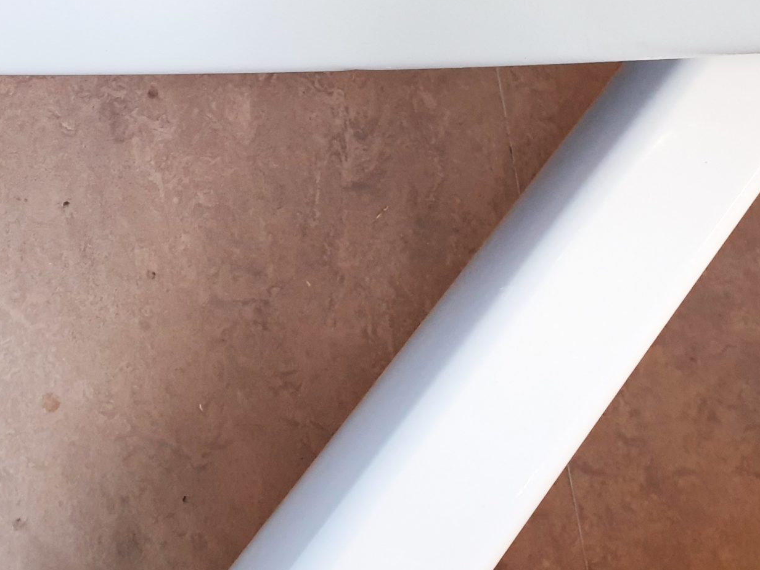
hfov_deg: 33.3
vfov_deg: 25.5
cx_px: 46
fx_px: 1185
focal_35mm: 54
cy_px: -19
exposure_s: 1/50
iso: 200
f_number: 2.4
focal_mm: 4.3
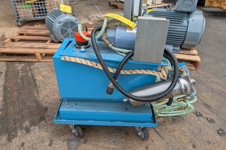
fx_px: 163
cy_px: 74
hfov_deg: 69.4
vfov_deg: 49.6
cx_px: 111
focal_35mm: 26
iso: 21
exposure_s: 1/1195
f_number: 1.68
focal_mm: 6.9
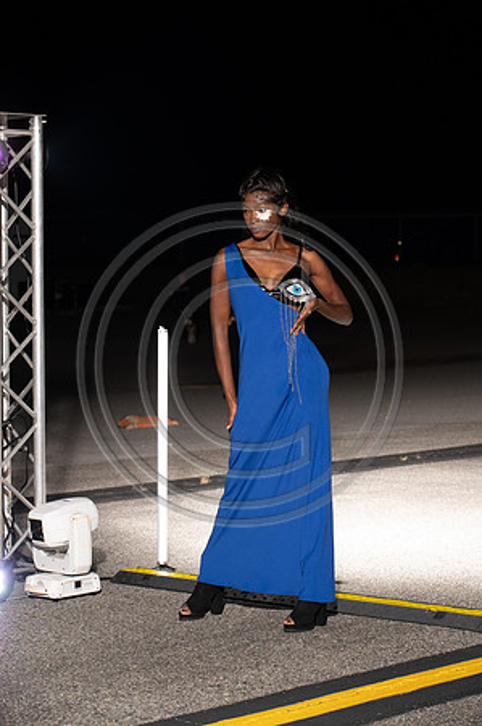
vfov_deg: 20.8
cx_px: 241
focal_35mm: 98
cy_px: 363
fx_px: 1973
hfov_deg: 13.9
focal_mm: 98
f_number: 6.3
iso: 1000
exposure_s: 1/200
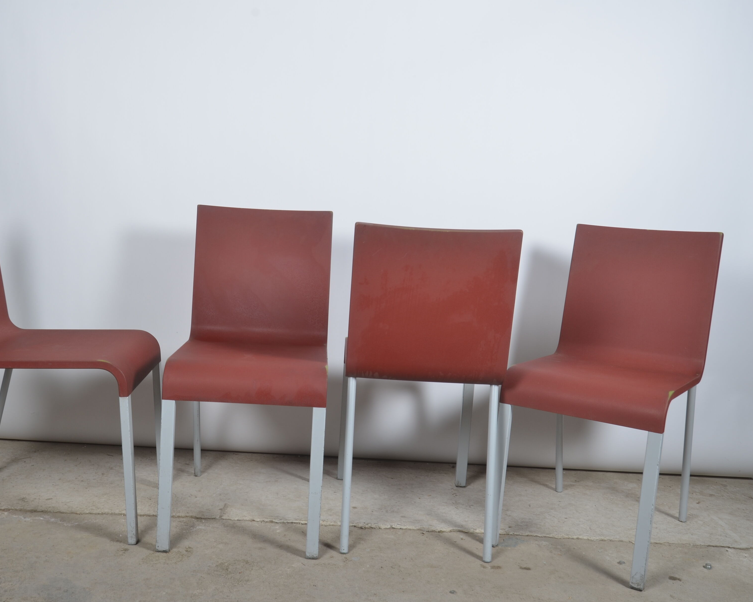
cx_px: 305
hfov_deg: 47.7
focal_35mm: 38
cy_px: 305
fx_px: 847
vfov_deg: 39.2
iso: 100
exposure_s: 1/125
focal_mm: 22
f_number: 11
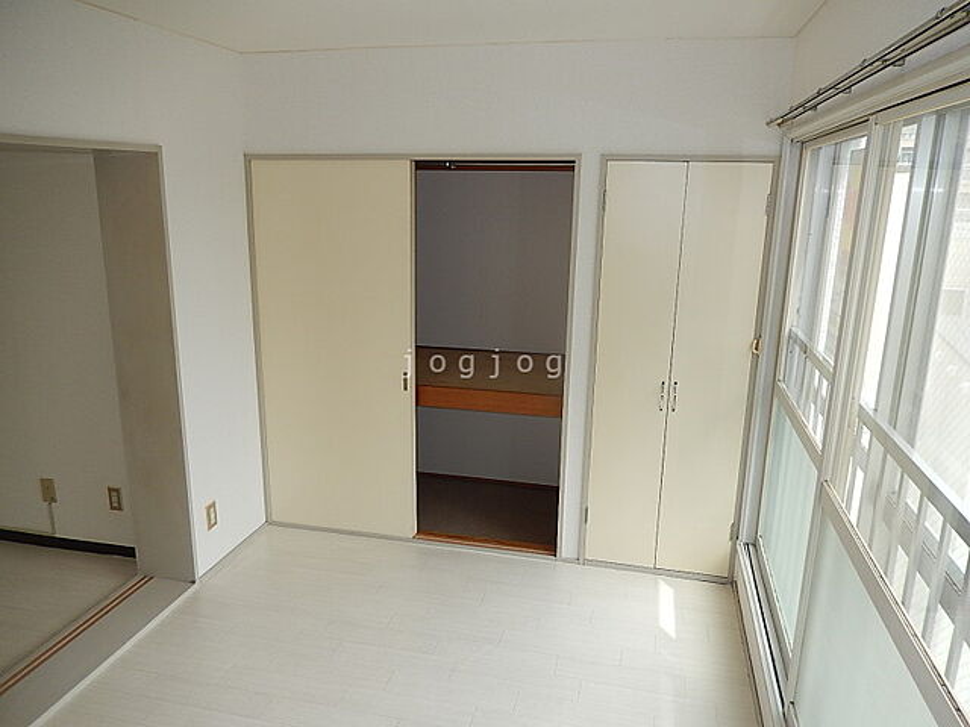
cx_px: 485
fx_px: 701
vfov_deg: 54.9
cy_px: 364
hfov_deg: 69.4
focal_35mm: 25
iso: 125
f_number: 3.4
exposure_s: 1/160
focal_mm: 4.5
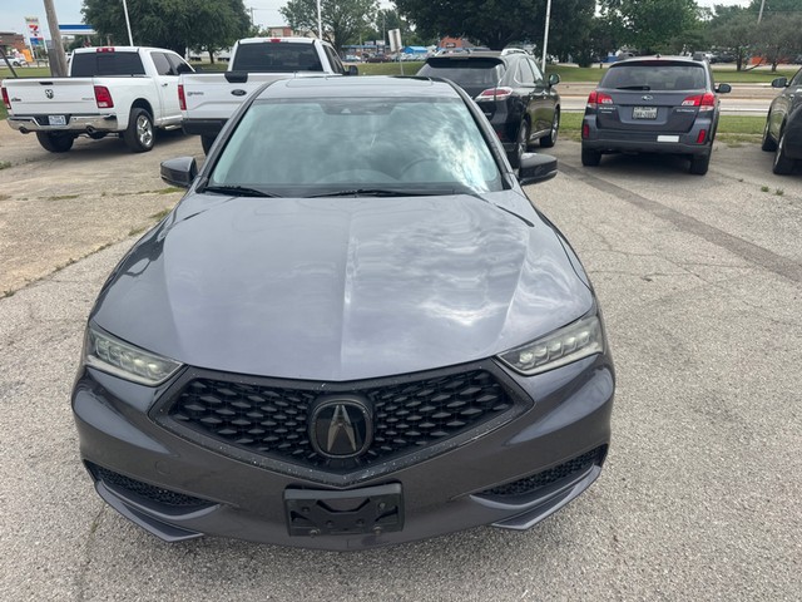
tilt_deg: -24.6
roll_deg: +0.0
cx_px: 401
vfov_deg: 56.8
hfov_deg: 71.6
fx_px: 556
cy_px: 301
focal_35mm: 24
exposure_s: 1/4049
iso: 80
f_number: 1.78
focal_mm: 6.76
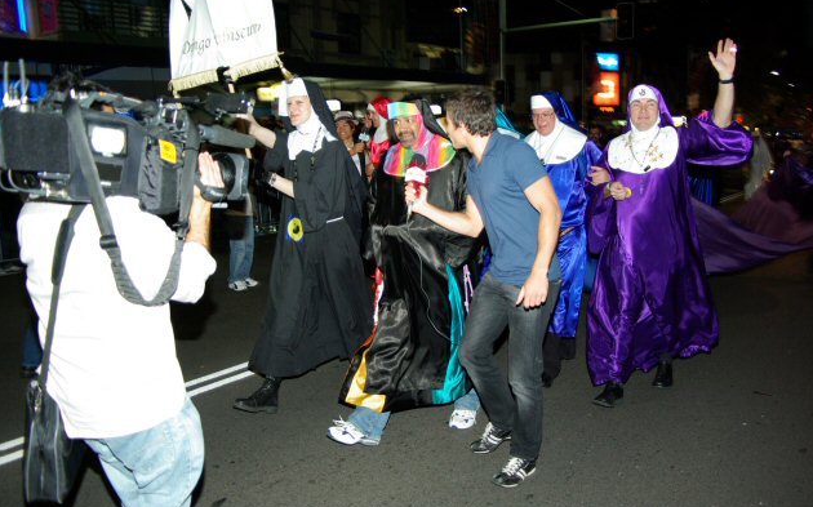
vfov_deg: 44.5
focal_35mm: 28
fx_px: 620
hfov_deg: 66.5
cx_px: 410
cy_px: 241
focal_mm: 18
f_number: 4
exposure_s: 1/30
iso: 400
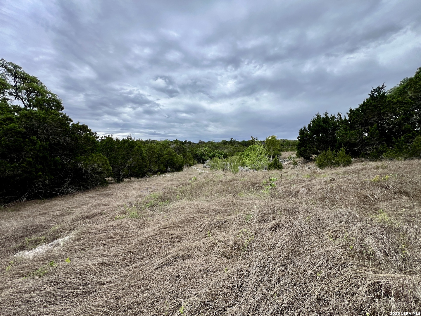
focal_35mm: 13
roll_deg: -1.1
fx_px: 158
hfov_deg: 106.2
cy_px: 158
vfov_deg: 89.9
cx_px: 210
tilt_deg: +1.4
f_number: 1.8
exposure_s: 1/1623
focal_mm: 1.57
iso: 32
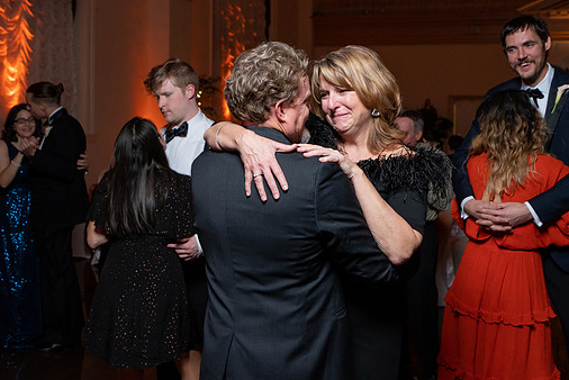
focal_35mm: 46
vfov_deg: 29.2
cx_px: 280
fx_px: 727
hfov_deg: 42.7
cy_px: 146
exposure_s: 1/200
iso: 2000
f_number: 4
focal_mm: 35
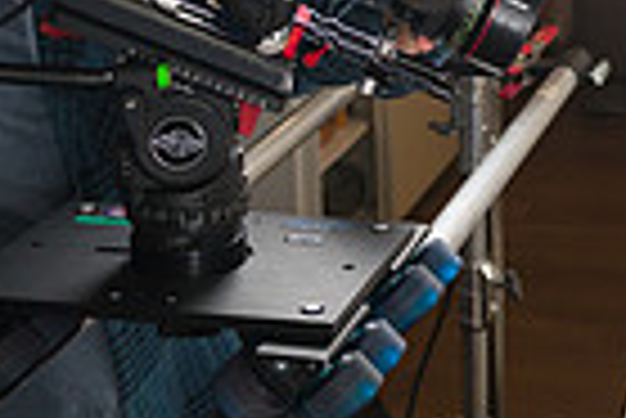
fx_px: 1741
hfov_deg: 19.5
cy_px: 4
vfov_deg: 13.5
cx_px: 689
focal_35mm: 100
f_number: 3.2
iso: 800
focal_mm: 24
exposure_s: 1/200
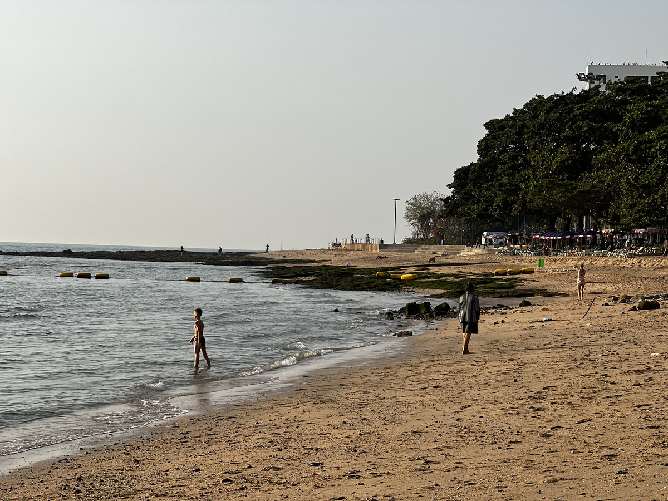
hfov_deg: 25.3
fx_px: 1486
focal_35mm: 77
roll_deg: -1.3
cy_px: 250
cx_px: 334
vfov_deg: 19.1
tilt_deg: +1.3
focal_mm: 9
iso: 32
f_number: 2.8
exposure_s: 1/943
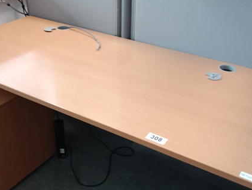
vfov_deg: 34.9
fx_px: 299
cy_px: 123
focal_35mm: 41
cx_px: 122
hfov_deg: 45.8
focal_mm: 3.65
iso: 554
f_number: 2.2
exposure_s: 1/20
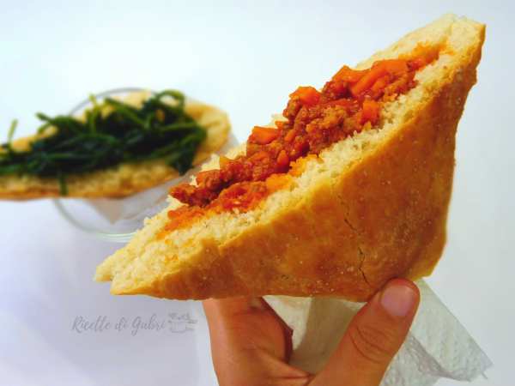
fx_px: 580
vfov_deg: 36.8
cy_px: 193
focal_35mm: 39
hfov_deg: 47.9
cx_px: 258
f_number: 3.9
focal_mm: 6.9
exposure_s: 1/15
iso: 400
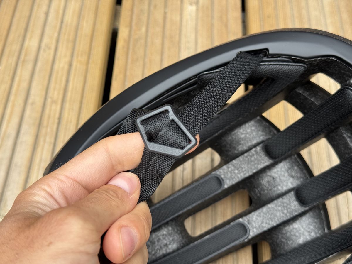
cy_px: 132
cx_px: 176
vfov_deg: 30.3
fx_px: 488
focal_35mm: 48
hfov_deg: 39.7
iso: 64
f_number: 1.78
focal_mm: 6.76
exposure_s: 1/257
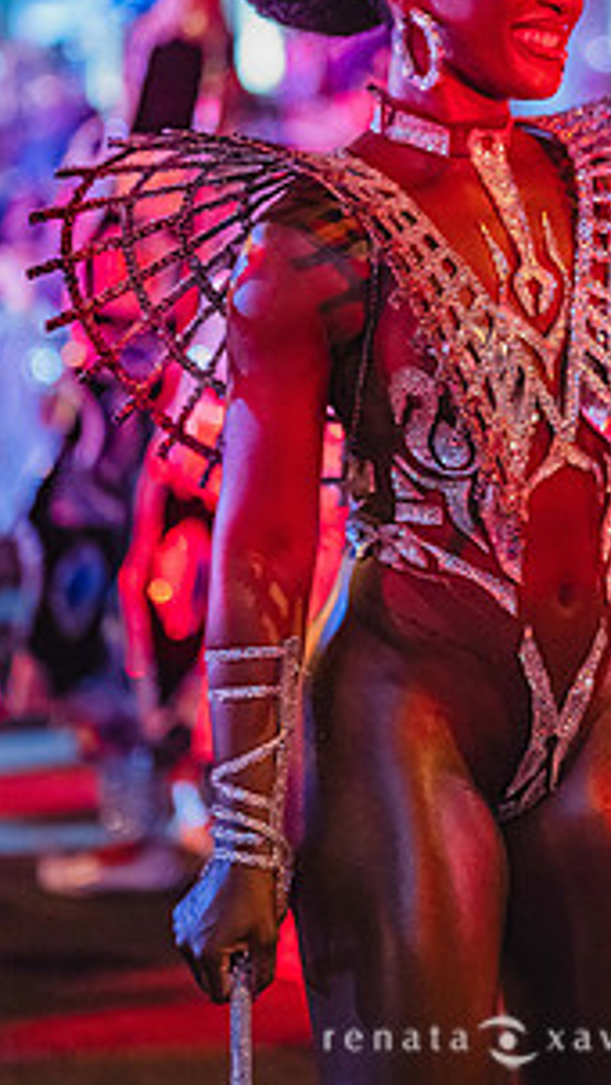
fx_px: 2245
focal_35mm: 78
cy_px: 295
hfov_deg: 15.4
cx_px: 500
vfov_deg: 26.9
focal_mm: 50
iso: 6400
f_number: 1.2
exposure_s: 1/250
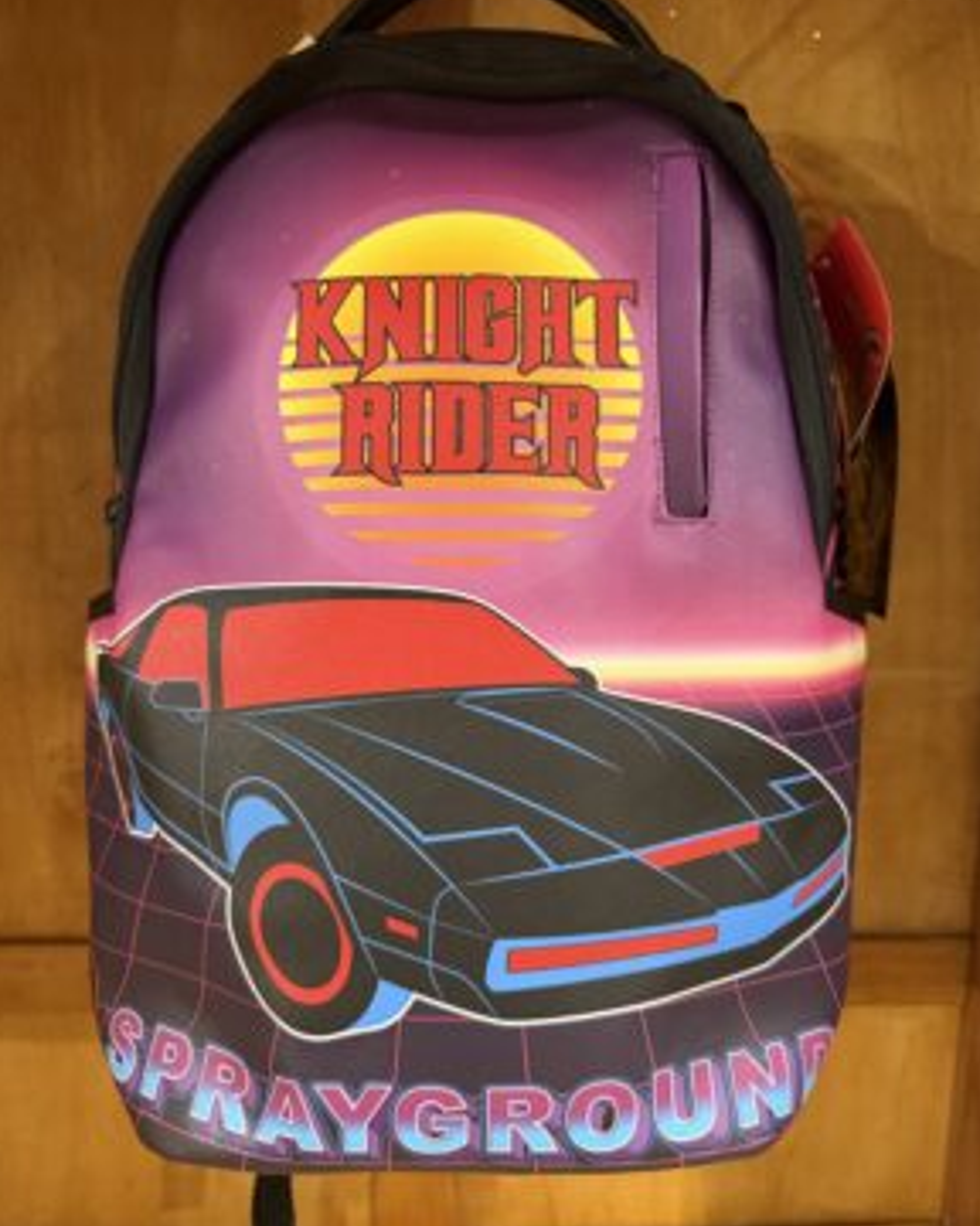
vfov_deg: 66.0
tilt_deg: -10.1
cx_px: 487
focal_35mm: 26
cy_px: 627
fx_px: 943
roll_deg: -1.0
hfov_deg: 54.9
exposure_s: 1/50
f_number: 1.78
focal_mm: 6.76
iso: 500
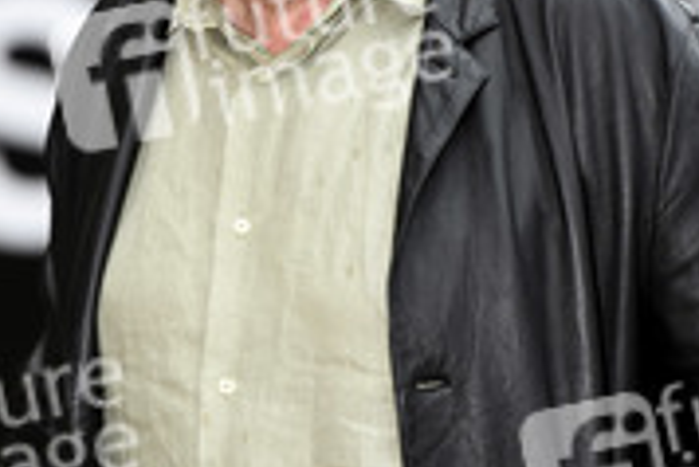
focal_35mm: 449
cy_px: 255
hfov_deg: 4.6
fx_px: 8725
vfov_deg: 3.1
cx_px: 365
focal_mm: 200
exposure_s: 1/640
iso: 640
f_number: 4
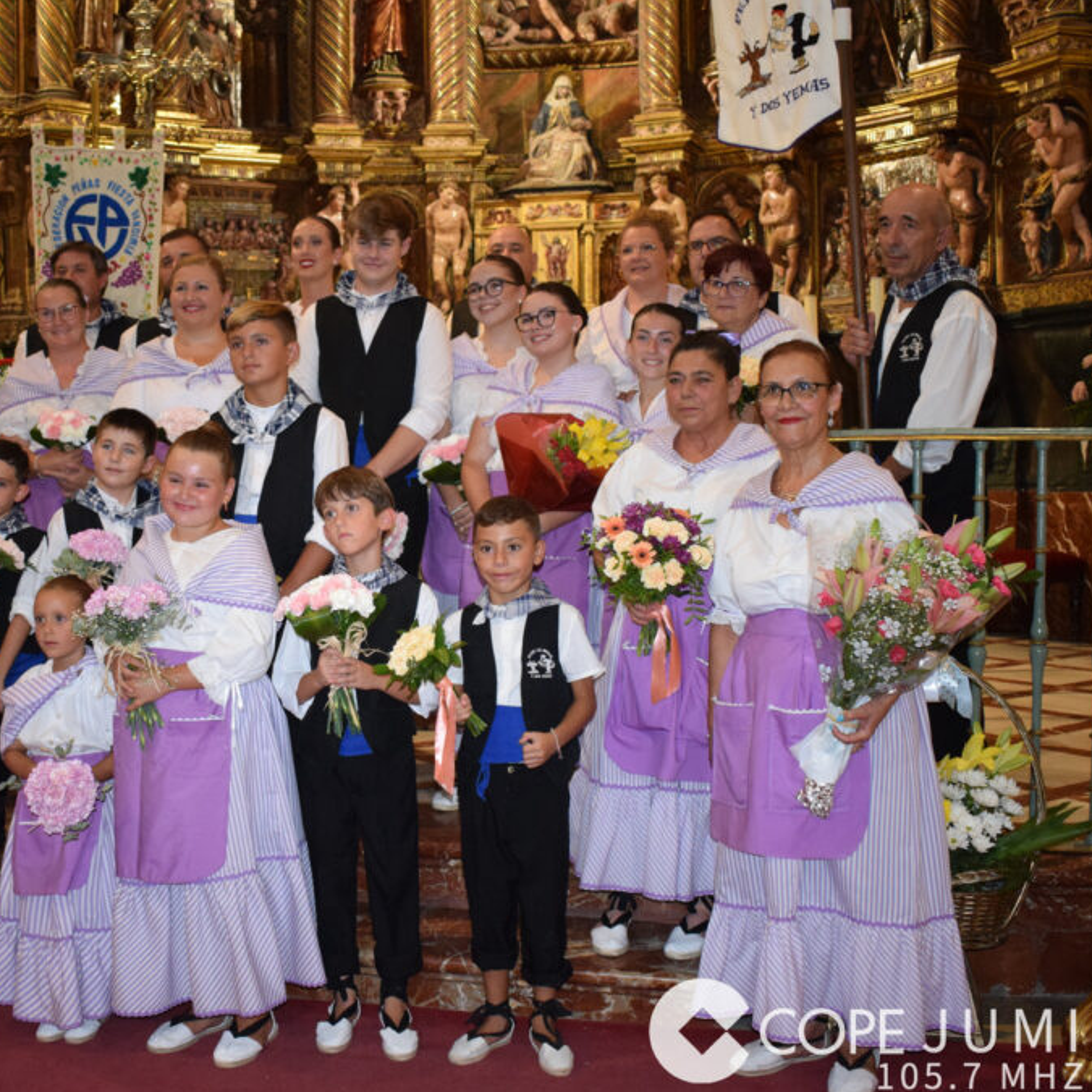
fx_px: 1451
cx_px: 390
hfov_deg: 40.9
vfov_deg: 41.3
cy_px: 549
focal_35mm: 41
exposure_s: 1/60
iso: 2000
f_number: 3.8
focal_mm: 21
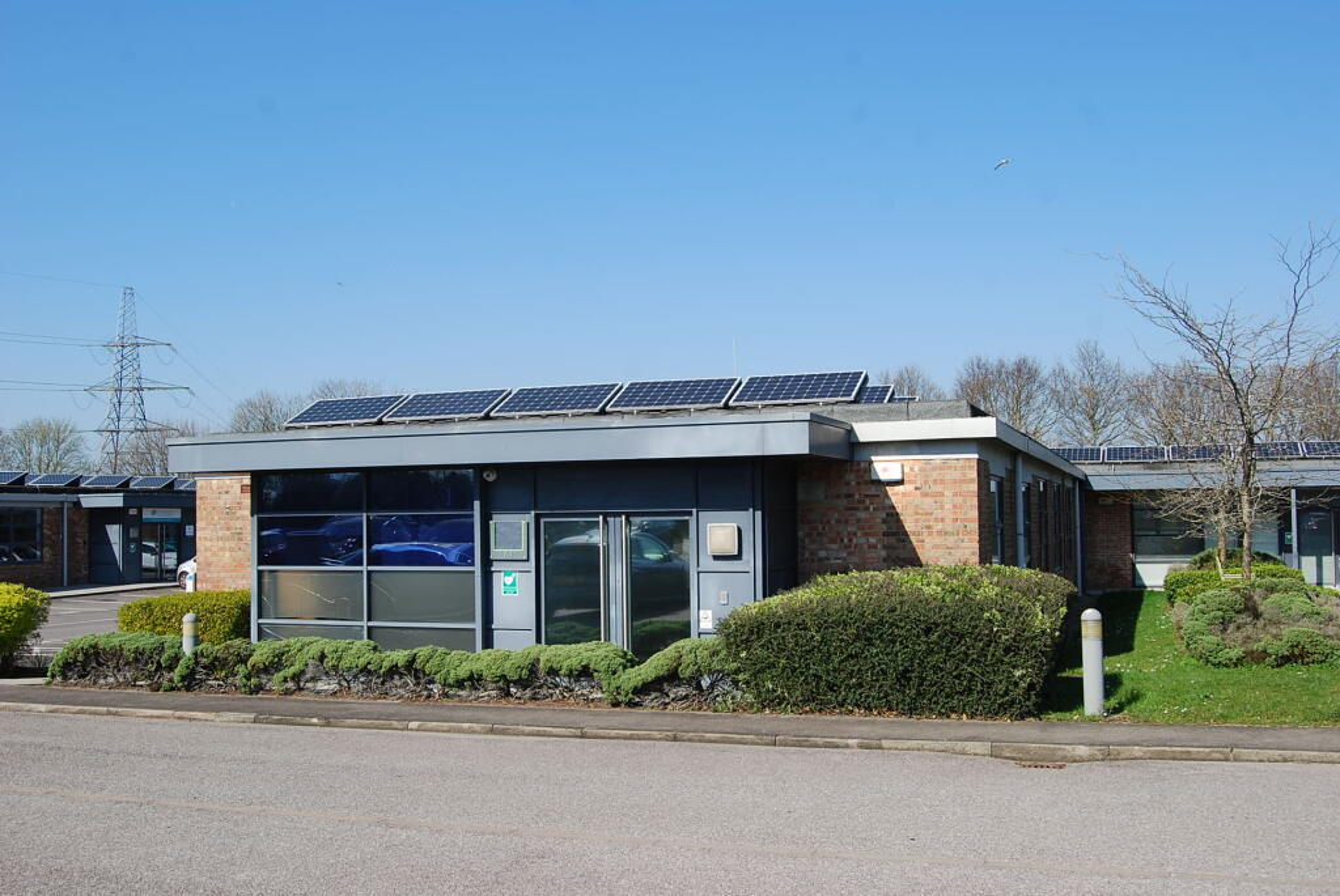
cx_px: 670
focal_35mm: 34
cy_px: 448
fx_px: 1285
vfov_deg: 38.4
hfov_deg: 55.1
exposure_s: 1/200
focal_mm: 23
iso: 100
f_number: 7.1
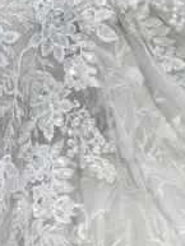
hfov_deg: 12.5
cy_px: 36
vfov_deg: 16.5
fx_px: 840
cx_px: 41
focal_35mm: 118
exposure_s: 1/50
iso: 100
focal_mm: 6.6
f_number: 2.8
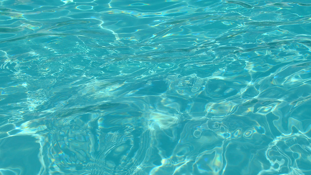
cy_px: 140
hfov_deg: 28.2
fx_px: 618
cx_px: 136
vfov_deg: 16.0
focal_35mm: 75
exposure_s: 1/400
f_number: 10
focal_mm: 26
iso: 100
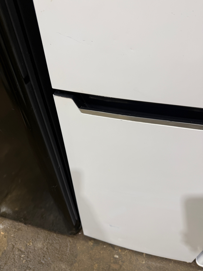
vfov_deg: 71.6
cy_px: 136
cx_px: 102
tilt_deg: -41.4
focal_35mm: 24
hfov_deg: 56.8
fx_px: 188
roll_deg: +3.3
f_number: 1.78
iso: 125
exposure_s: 1/50
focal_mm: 6.76
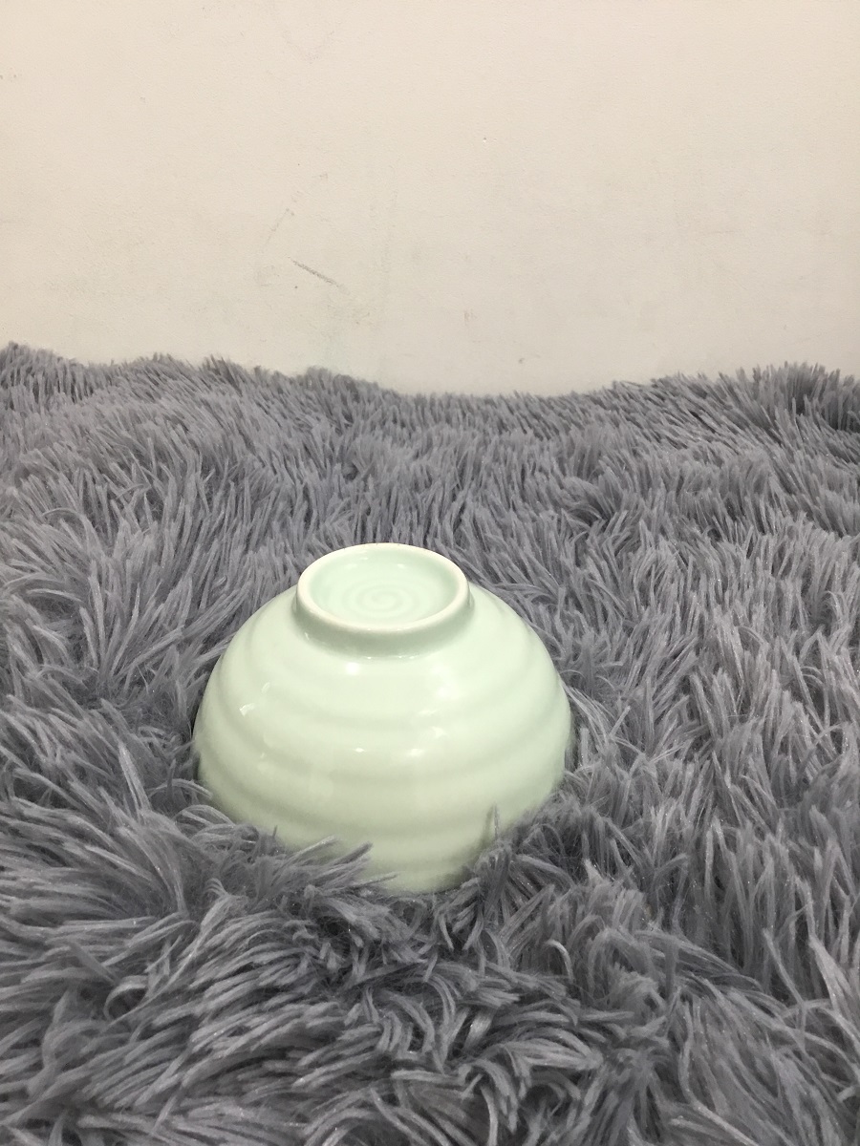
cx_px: 430
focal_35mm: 31
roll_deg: -0.6
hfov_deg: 45.4
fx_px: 1027
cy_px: 573
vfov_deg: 58.4
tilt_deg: -31.3
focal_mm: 3.3
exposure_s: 1/33
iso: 100
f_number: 2.4
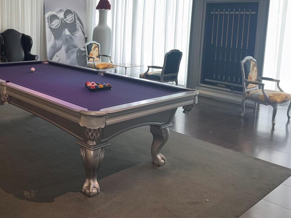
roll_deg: -2.5
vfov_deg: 36.8
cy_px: 55
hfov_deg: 47.8
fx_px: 319
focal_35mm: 38
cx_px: 88
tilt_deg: -7.0
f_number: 1.78
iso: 80
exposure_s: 1/26
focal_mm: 6.76
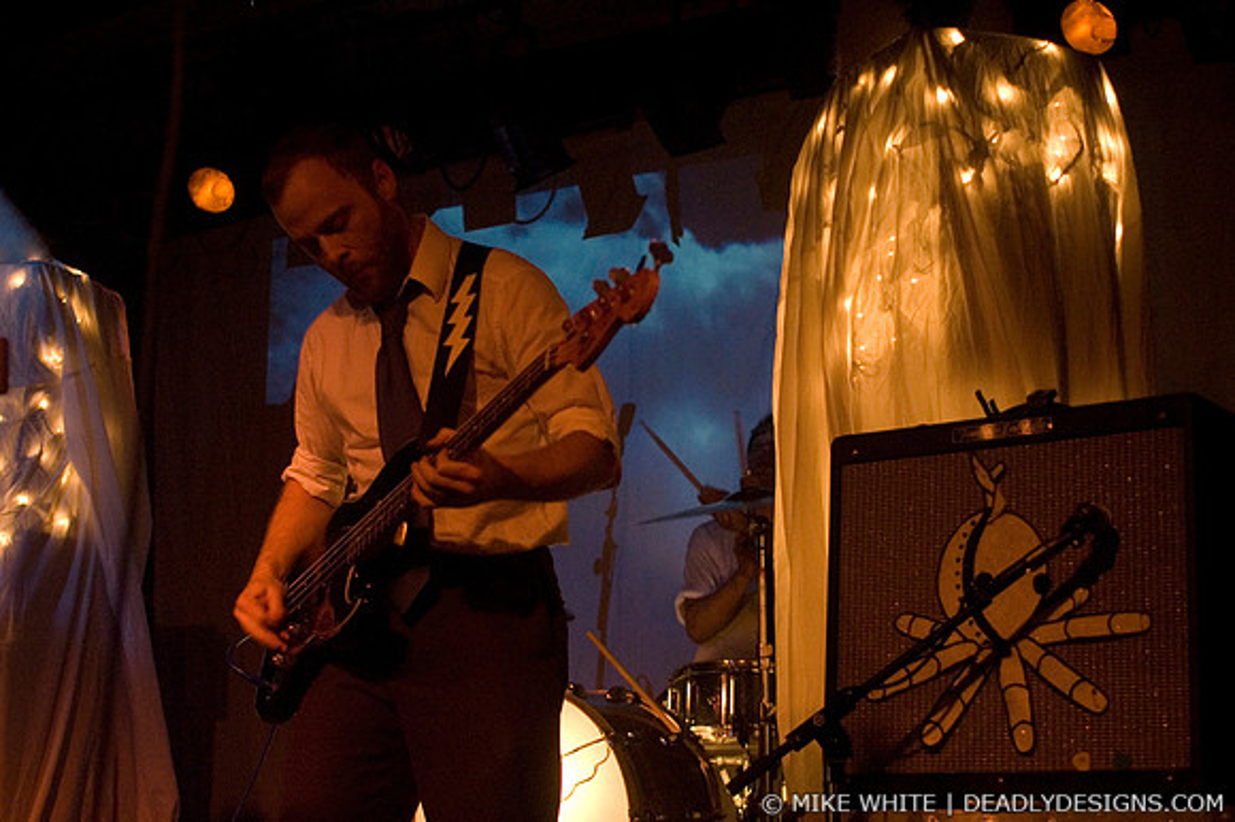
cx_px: 618
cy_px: 411
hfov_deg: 37.9
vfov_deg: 25.7
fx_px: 1800
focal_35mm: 52
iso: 1600
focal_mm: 35
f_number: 2.8
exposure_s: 1/50
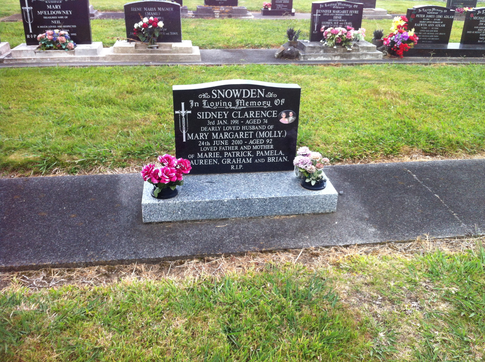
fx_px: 490
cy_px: 181
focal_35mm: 35
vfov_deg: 40.6
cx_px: 242
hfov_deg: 52.7
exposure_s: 1/296
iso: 80
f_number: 2.8
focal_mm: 3.85
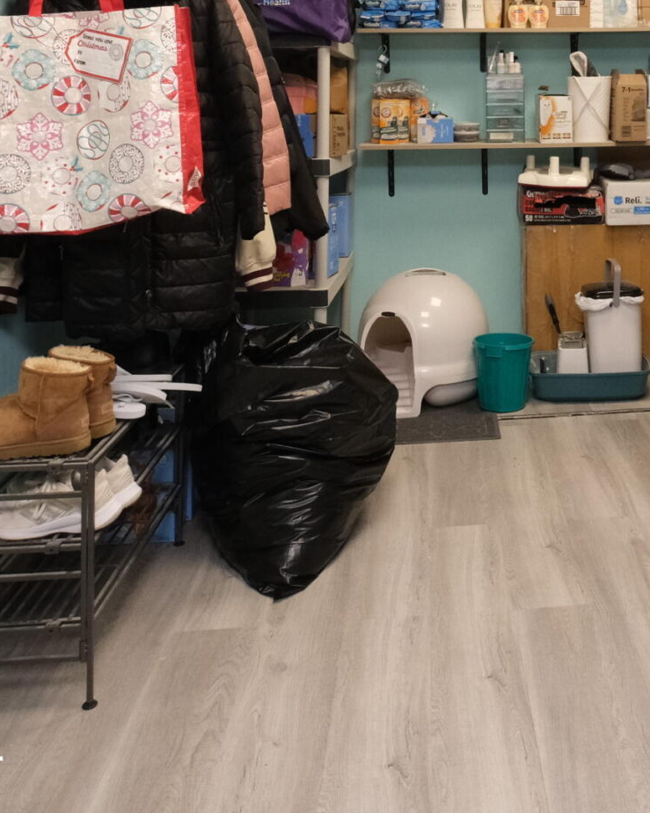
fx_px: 938
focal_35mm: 39
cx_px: 559
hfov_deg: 36.3
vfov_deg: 42.5
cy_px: 64
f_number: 8
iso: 2000
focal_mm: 10
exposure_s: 1/60
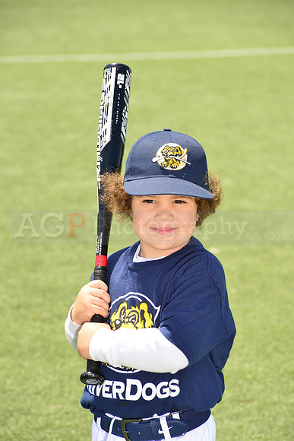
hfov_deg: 7.4
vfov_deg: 11.1
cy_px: 220
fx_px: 2265
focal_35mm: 185
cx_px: 147
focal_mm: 185
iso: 250
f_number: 11
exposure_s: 1/250
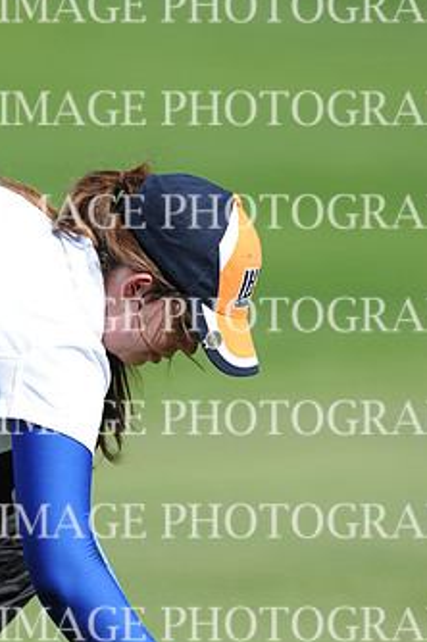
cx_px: 148
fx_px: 12372
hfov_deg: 2.0
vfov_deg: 3.0
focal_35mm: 694
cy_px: 365
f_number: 4
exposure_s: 1/2500
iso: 250
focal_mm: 400
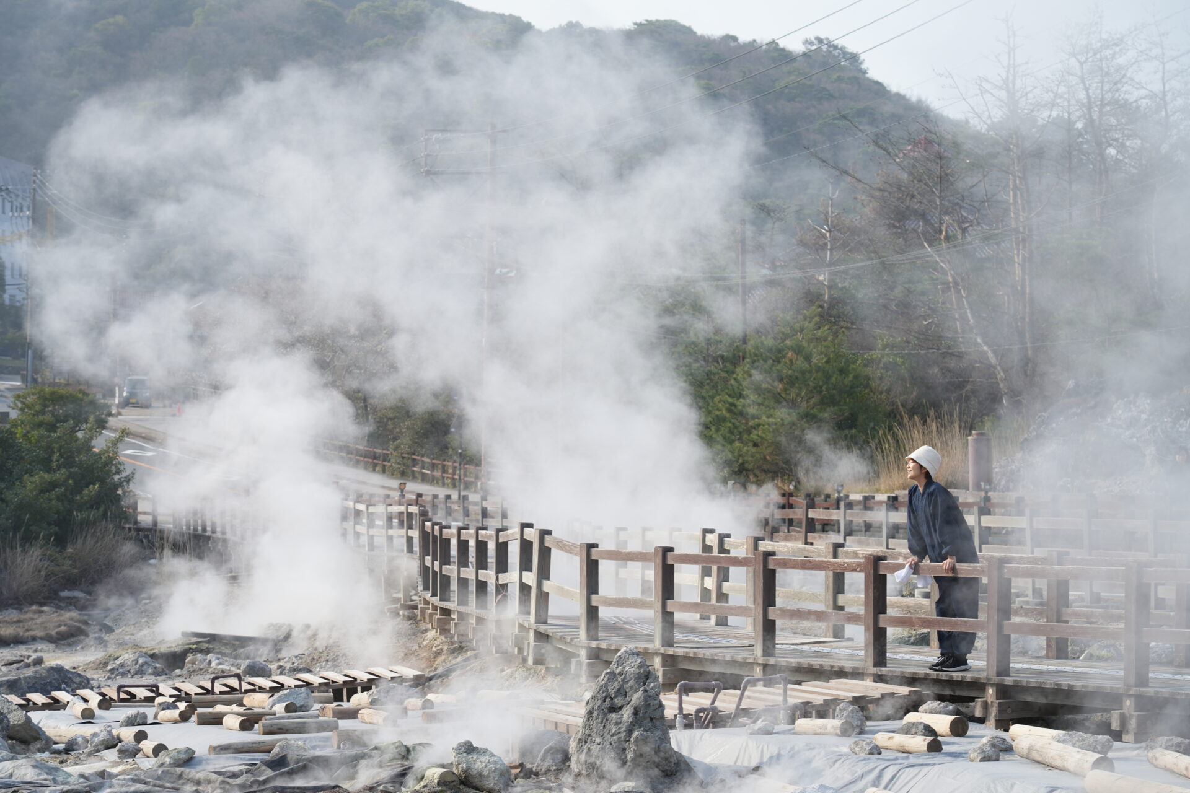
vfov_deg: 13.6
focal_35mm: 101
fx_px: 3338
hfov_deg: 20.2
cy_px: 396
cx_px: 595
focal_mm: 101
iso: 100
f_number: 6.3
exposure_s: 1/200
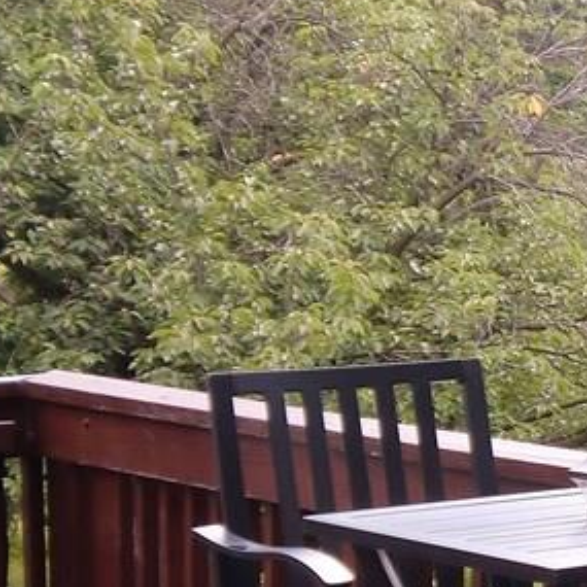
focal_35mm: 146
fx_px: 2801
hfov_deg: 11.3
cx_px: 962
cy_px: 336
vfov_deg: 12.0
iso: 64
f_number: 3.6
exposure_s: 1/125
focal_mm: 8.44
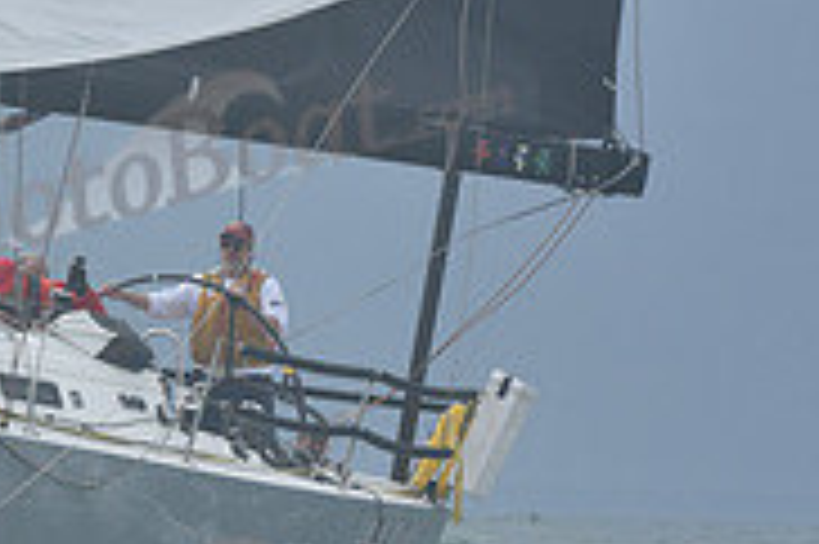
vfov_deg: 3.0
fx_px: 10524
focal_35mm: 463
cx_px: -351
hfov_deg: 4.4
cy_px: 461
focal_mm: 145
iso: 320
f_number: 8
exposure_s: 1/800
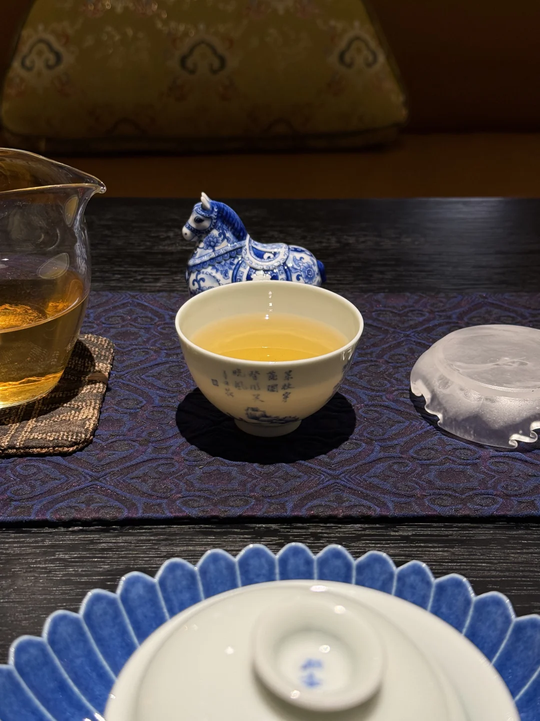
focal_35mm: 48
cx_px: 270
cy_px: 360
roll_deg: -1.8
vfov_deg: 39.7
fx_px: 998
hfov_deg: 30.3
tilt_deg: -29.5
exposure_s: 1/100
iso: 80
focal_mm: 6.76
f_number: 1.78
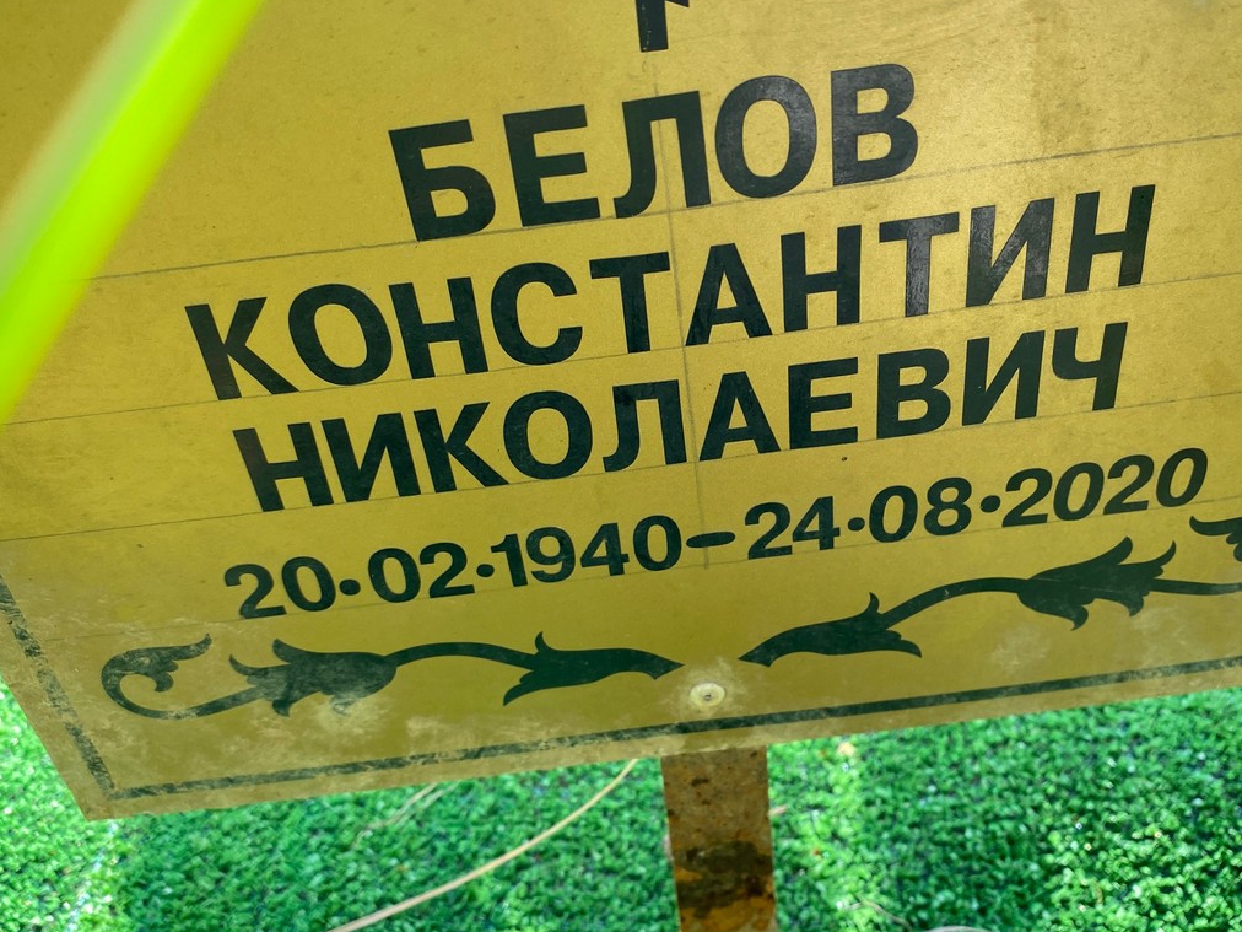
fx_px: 1328
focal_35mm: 37
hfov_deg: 50.0
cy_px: 449
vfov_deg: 38.7
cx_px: 708
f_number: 1.8
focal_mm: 4.25
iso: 32
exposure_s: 1/252
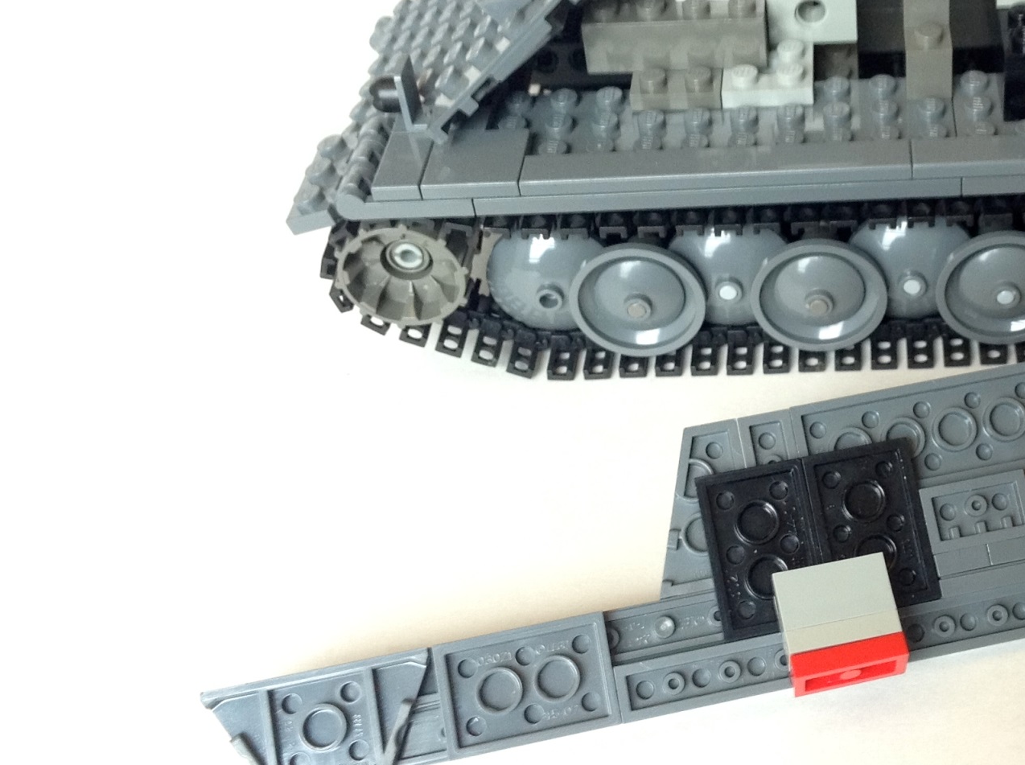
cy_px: 326
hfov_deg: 33.0
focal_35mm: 57
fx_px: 1685
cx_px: 798
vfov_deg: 25.6
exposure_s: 1/15
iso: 100
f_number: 2.4
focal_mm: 4.28
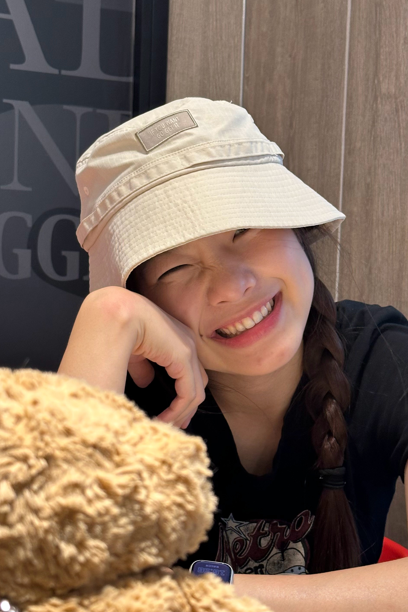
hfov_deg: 19.2
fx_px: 1207
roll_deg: -2.1
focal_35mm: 71
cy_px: 342
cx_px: 168
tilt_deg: -1.5
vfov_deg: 28.4
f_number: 1.78
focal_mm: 6.86
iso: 160
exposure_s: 1/50
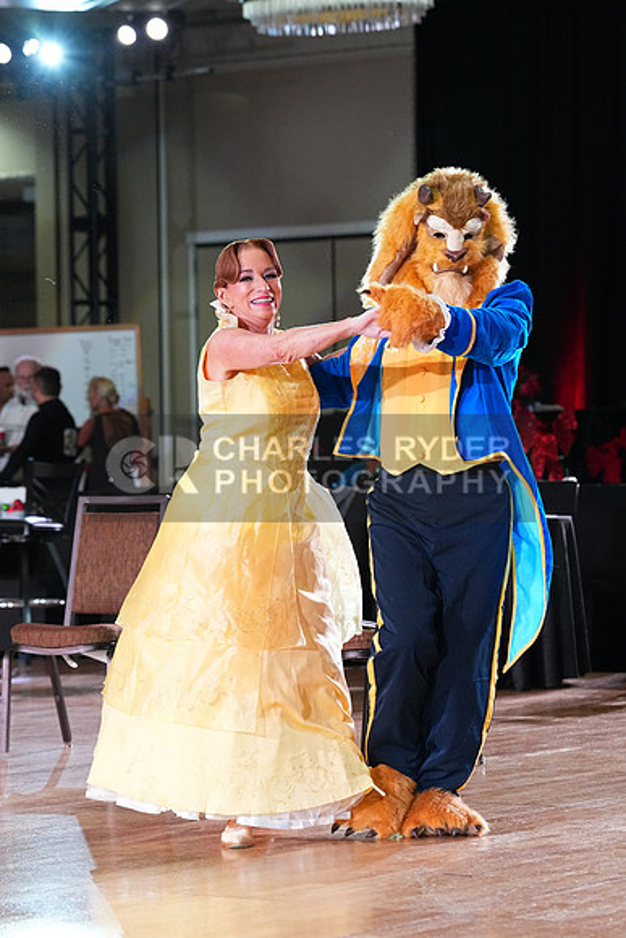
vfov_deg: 15.4
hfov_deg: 10.3
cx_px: 313
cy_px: 469
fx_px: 3467
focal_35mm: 133
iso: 6400
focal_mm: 133
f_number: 5
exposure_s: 1/400
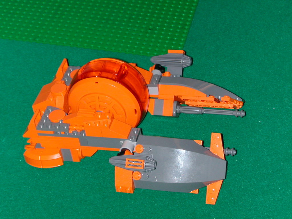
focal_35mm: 98
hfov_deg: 20.0
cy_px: 110
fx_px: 827
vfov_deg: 15.1
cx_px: 146
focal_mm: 14.9
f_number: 4.6
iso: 106
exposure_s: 1/59.9
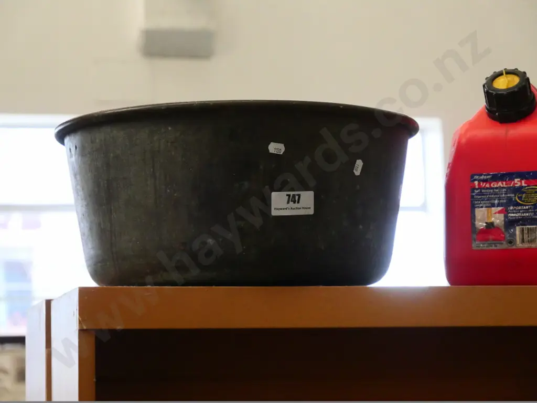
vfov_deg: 12.3
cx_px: 268
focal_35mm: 120
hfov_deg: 16.4
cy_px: 202
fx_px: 1862
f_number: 5.6
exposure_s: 1/800
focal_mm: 60
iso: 6400
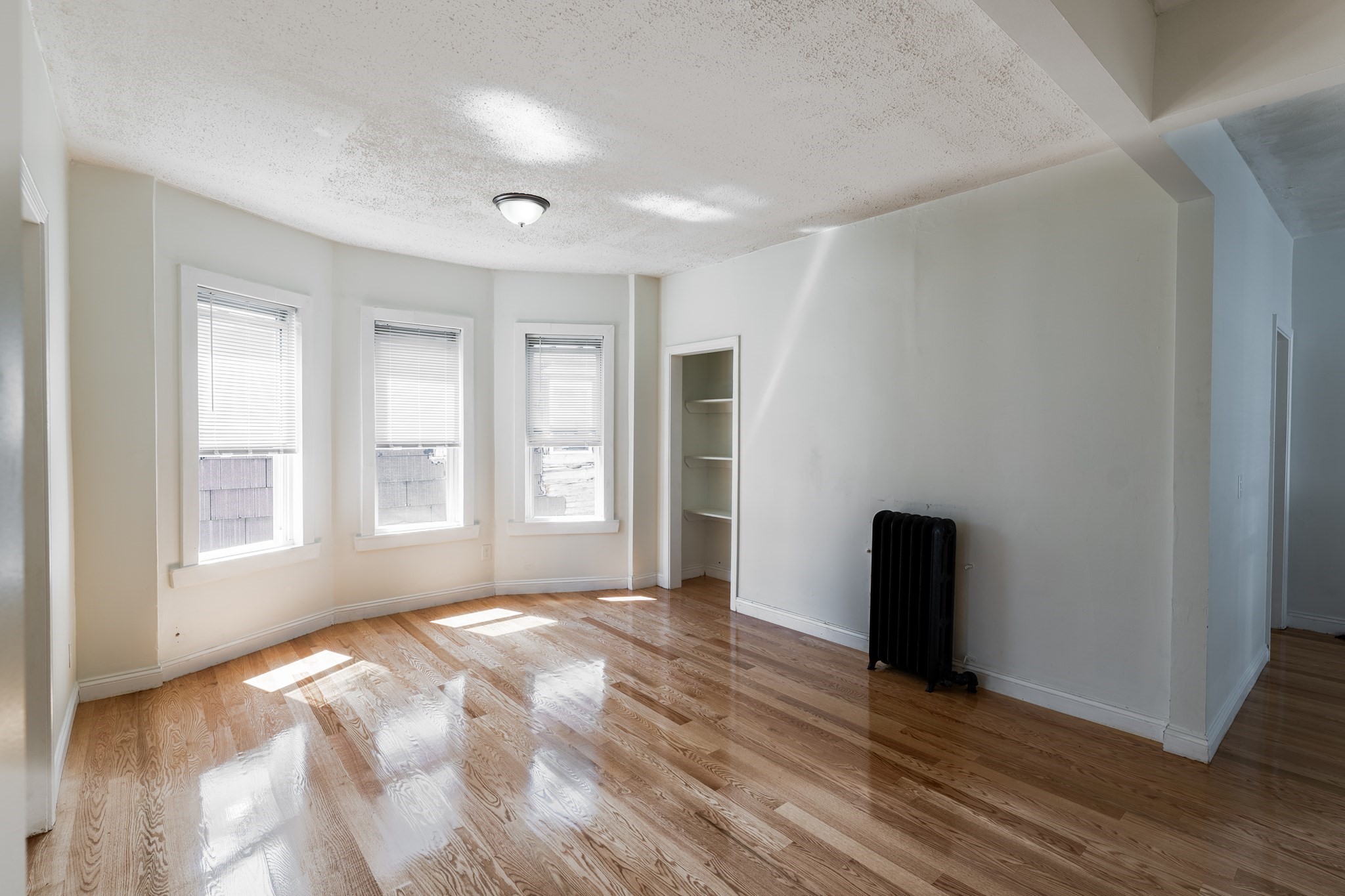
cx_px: 672
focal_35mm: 16
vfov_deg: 73.7
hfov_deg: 96.7
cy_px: 448
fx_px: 598
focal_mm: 16
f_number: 8
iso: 100
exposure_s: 1/100
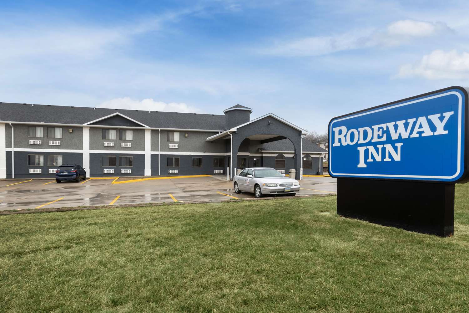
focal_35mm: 15
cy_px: 156
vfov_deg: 77.3
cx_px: 234
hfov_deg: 100.4
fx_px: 195
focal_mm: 15
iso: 100
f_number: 11
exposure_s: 1/3
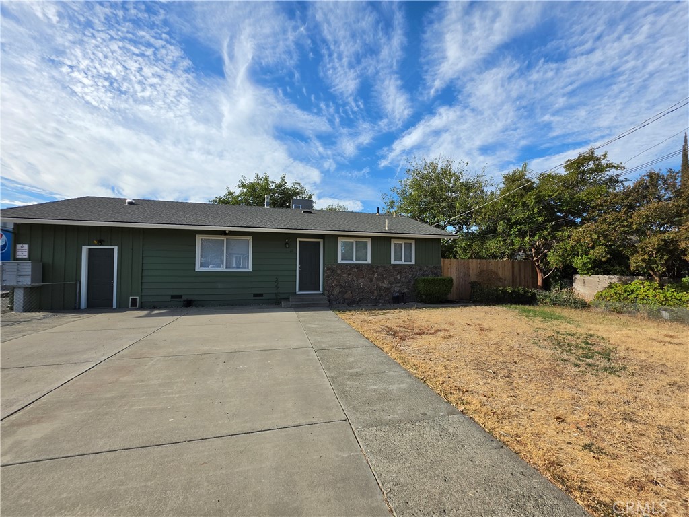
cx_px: 344
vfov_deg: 89.9
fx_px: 259
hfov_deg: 106.2
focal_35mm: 13
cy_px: 258
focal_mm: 2.2
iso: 32
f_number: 1.9
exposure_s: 1/2000
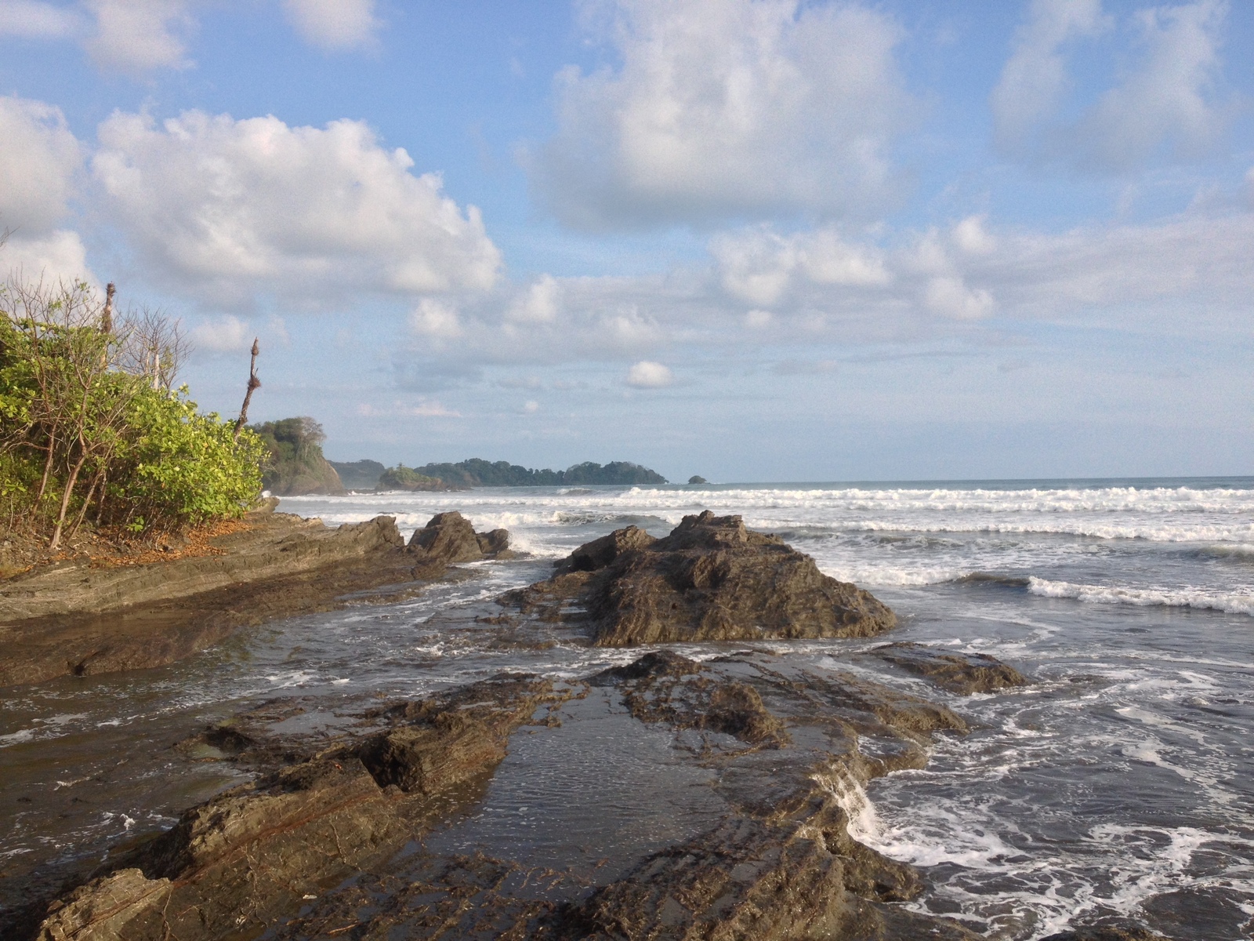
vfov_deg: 40.7
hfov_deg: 52.6
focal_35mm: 35
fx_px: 1268
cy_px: 470
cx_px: 627
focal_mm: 4.28
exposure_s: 1/1623
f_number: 2.4
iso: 50
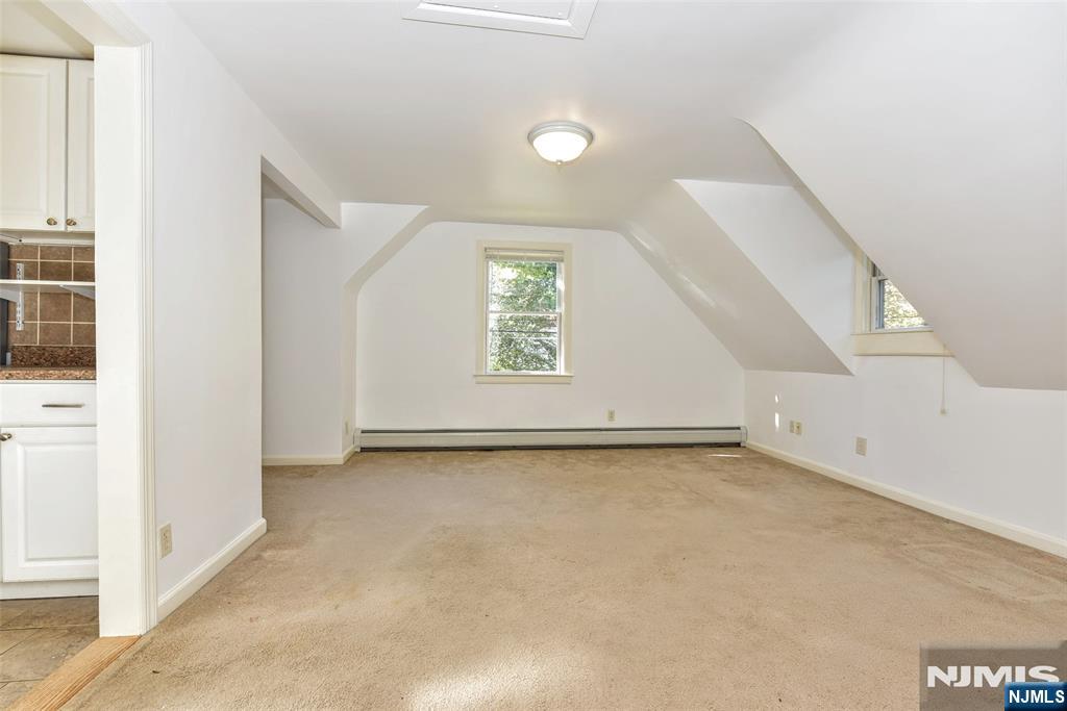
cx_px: 534
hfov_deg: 96.7
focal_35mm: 16
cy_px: 356
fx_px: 474
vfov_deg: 73.8
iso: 800
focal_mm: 16
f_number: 5.6
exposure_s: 1/125
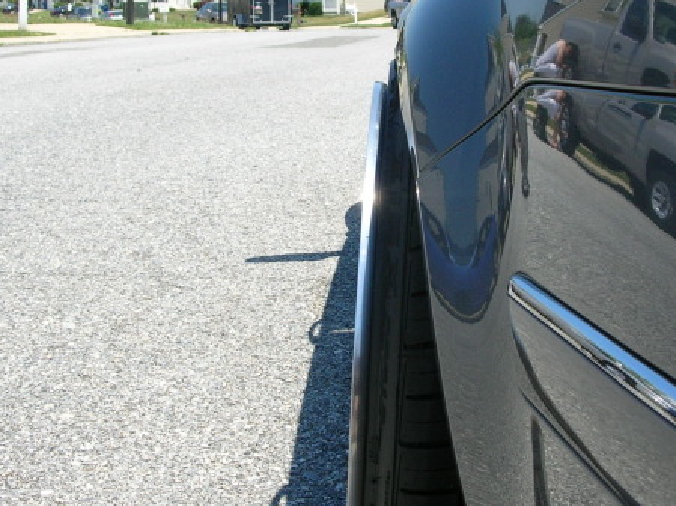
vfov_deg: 22.9
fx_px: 1249
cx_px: 407
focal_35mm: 64
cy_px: 256
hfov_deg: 30.2
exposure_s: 1/466
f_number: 3.7
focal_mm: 6
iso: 50
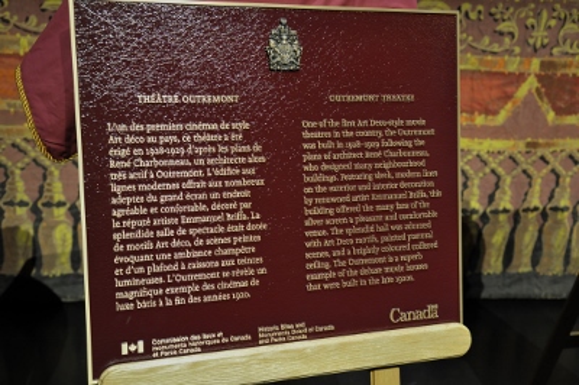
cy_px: 192
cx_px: 290
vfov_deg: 31.8
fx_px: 675
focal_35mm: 42
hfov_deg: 46.4
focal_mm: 28
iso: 1000
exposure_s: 1/30
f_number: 3.2
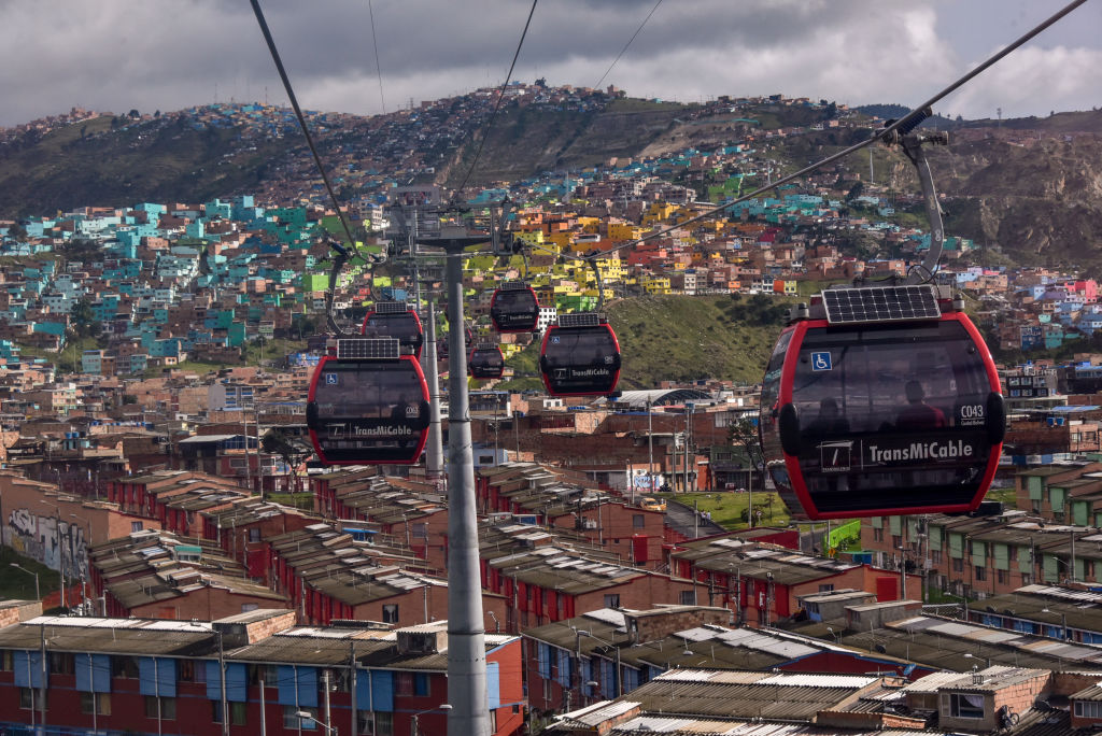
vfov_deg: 15.2
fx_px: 2756
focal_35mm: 90
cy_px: 368
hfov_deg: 22.6
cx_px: 551
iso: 500
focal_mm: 90
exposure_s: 1/1250
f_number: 13
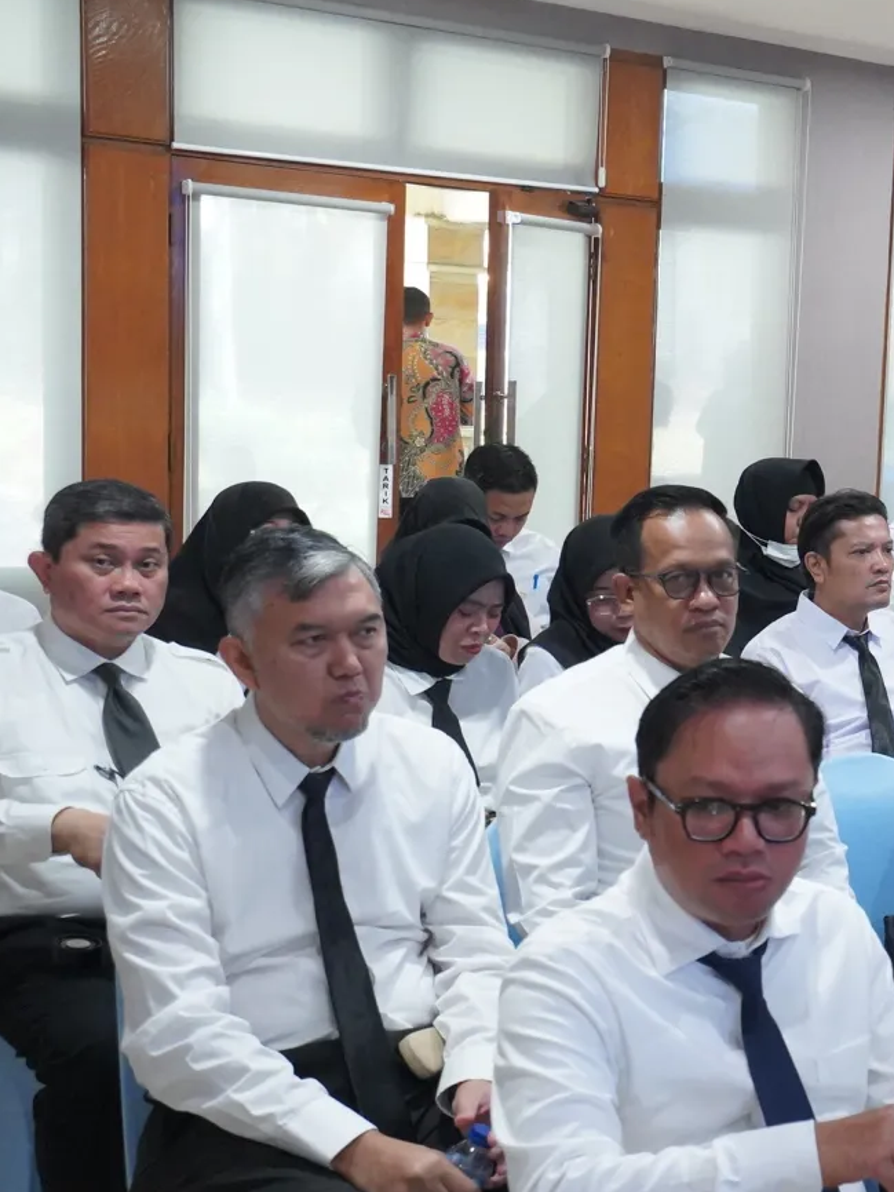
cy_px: 650
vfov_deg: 30.2
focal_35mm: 64
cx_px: 1152
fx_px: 2203
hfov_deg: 20.9
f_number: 5.6
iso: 10000
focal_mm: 30
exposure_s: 1/100
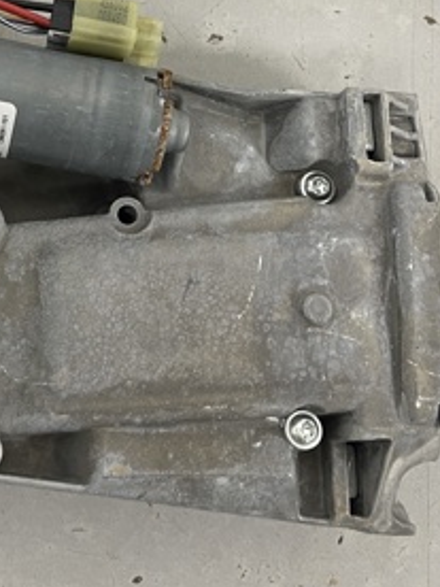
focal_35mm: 58
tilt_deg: -86.1
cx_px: 34
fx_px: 983
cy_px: 125
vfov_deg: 32.4
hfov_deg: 24.4
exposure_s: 1/50
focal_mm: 5.1
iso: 80
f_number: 1.6
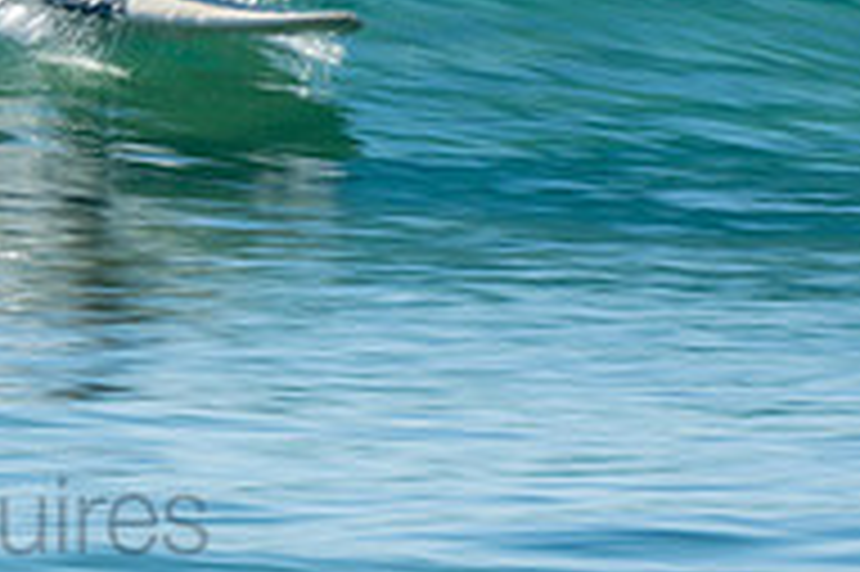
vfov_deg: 0.8
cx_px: -140
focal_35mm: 1731
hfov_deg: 1.2
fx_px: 41315
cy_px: -232
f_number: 18
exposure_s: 1/50
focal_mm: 380
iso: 100
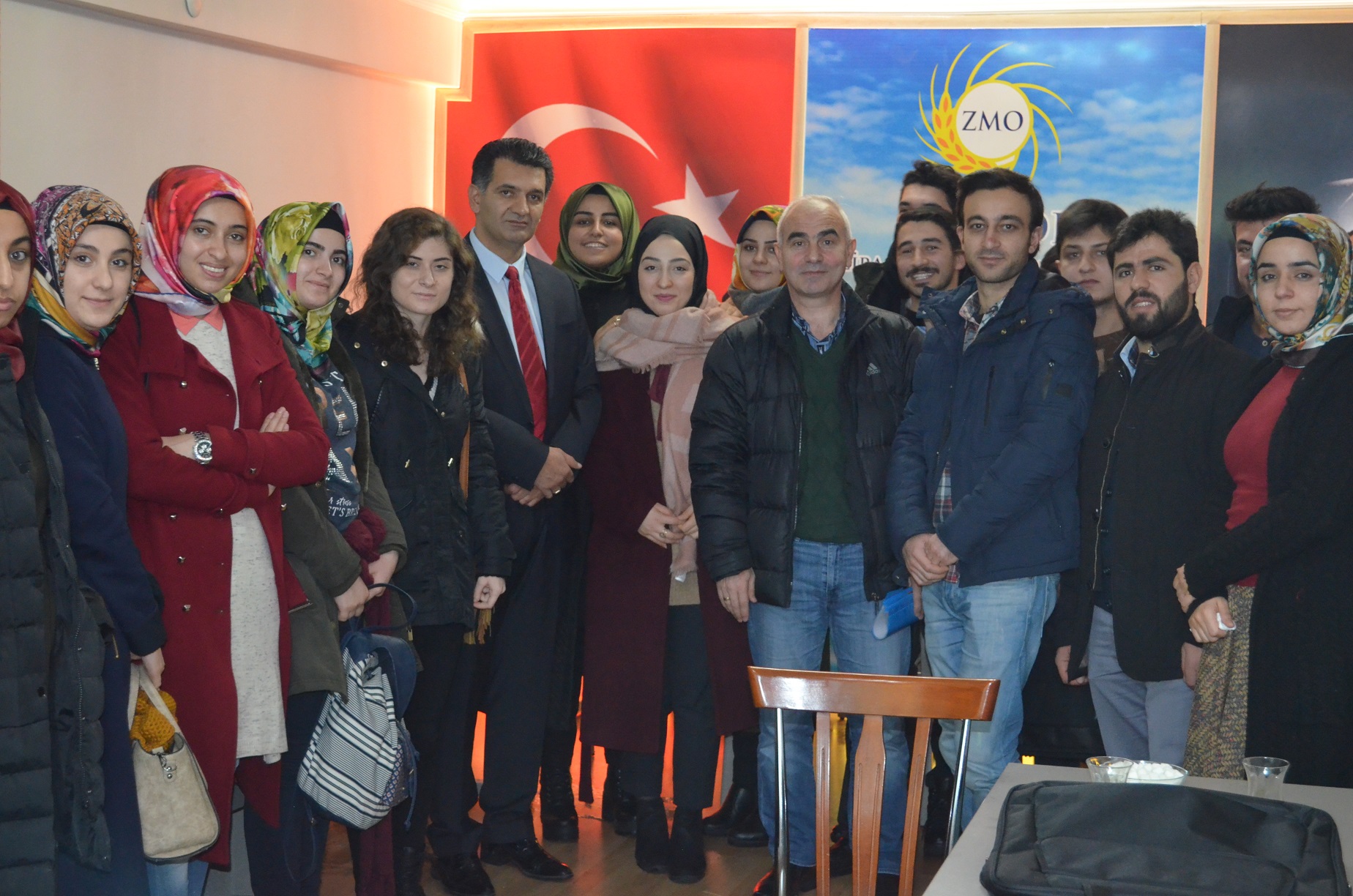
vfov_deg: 25.0
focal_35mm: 54
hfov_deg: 36.9
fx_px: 2025
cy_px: 448
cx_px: 676
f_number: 5
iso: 3200
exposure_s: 1/30
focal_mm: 36
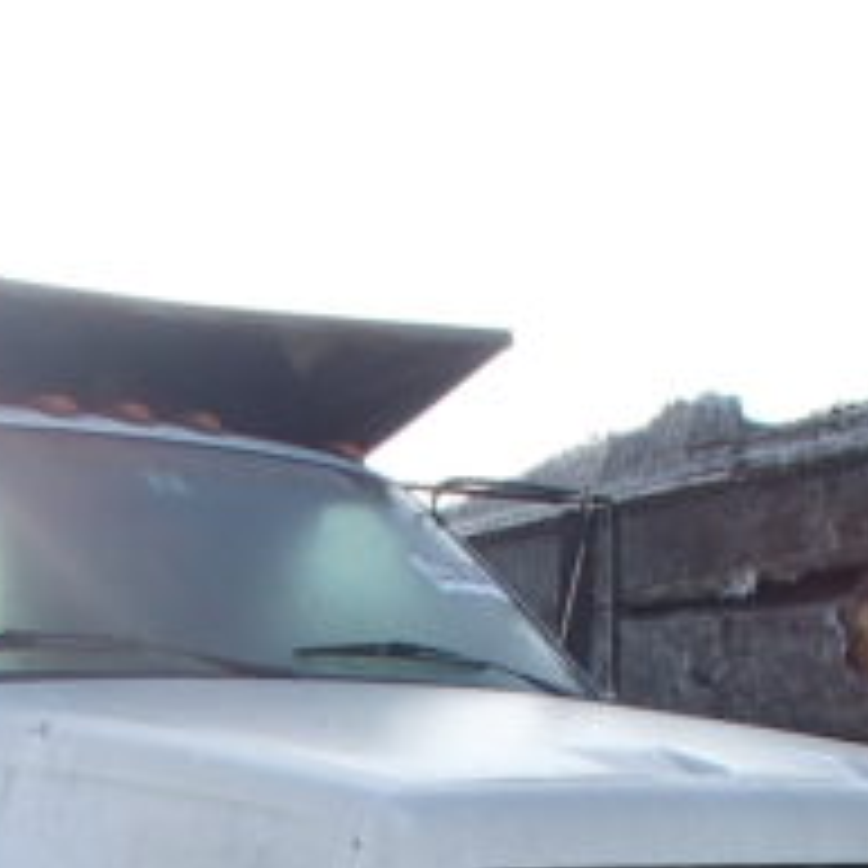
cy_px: 1052
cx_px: 220
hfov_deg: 21.0
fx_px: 2326
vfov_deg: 19.8
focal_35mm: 82
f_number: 3.9
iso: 100
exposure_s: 1/400
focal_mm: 5
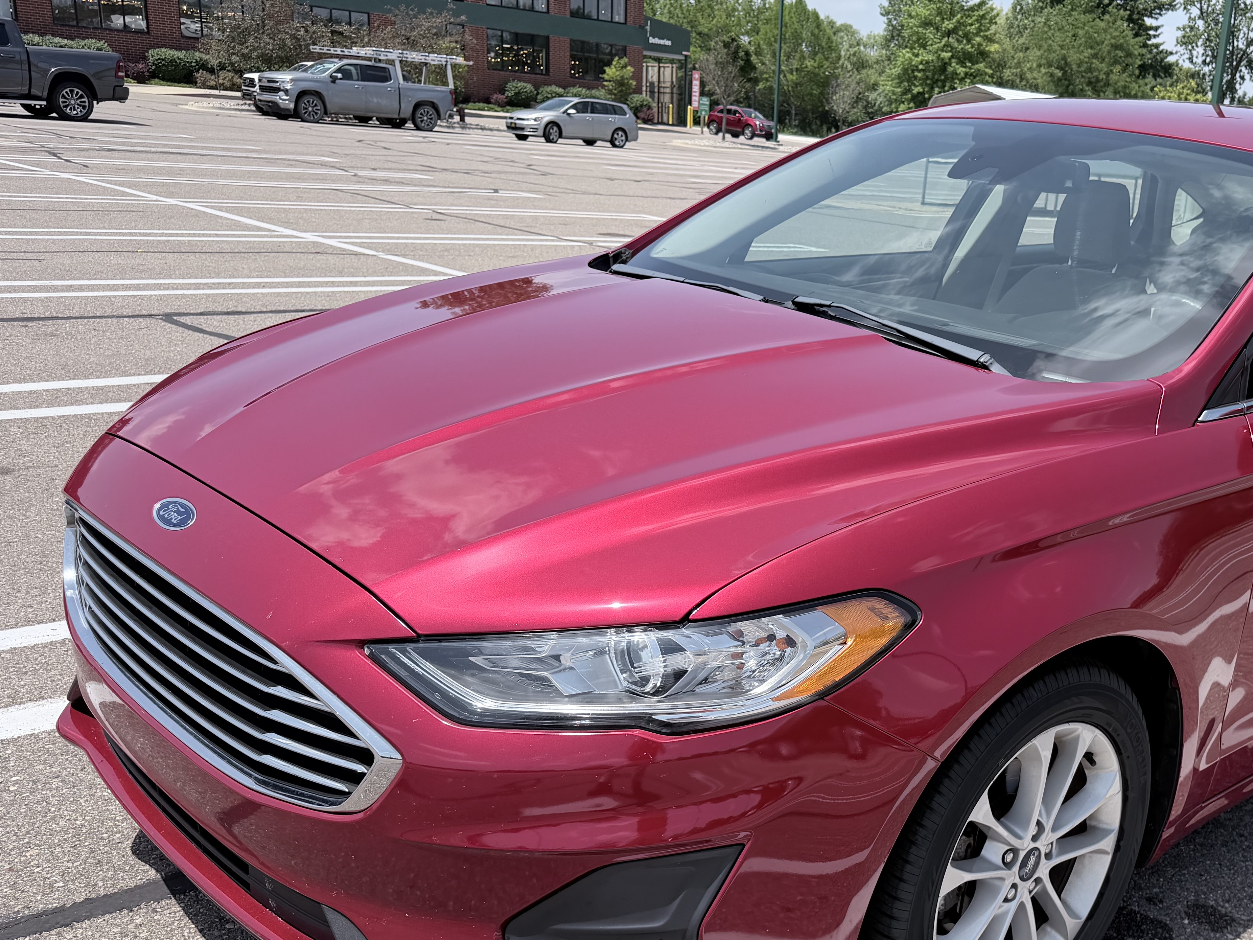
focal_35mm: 37
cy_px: 626
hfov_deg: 48.8
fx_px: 1339
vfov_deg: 38.2
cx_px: 886
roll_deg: -4.9
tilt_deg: -20.1
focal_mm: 6.76
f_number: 1.78
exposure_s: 1/4167
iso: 80
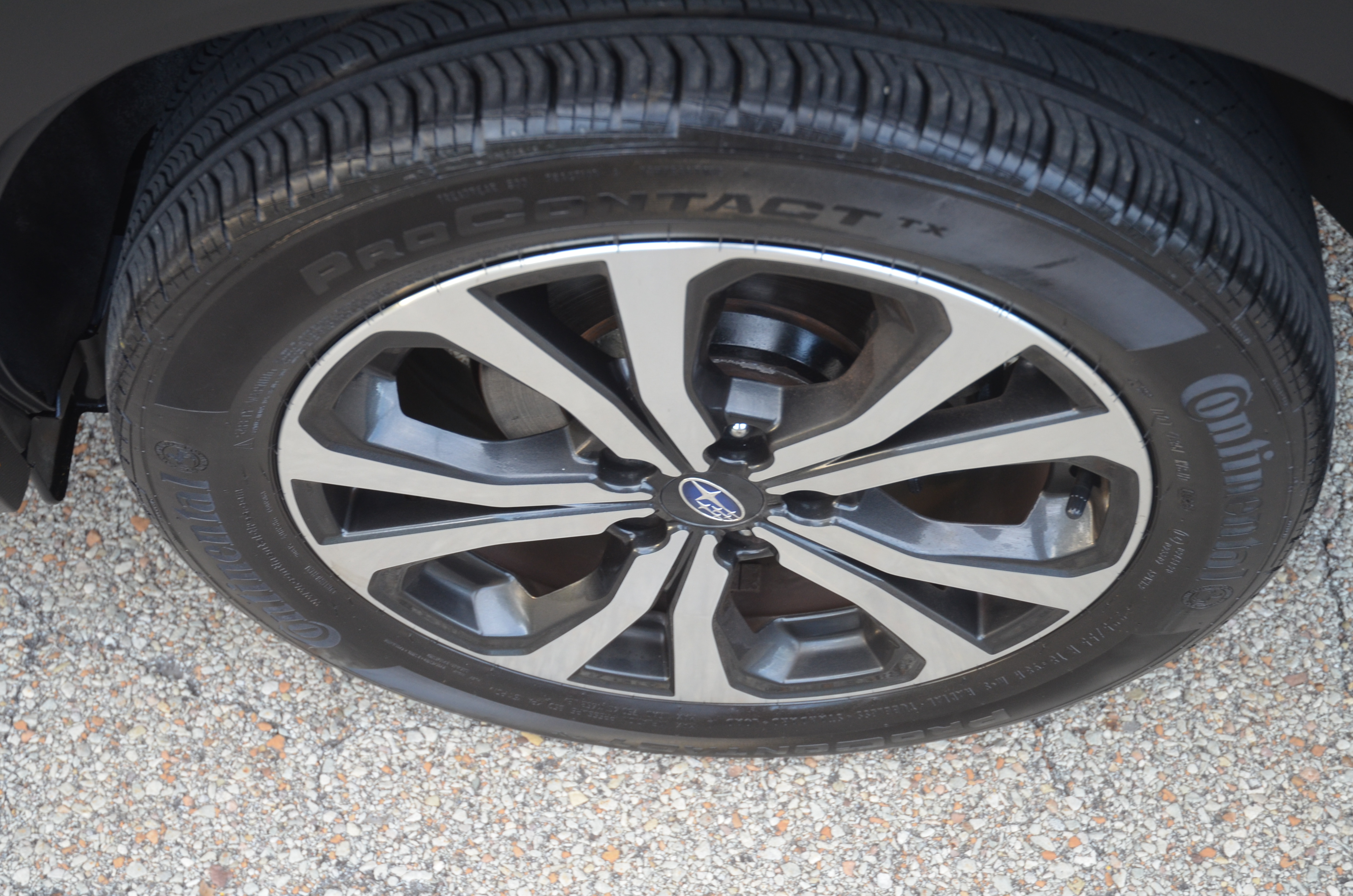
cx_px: 676
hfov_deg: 35.1
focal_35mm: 57
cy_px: 448
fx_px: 2138
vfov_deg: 23.7
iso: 450
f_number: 4.2
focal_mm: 38
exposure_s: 1/60
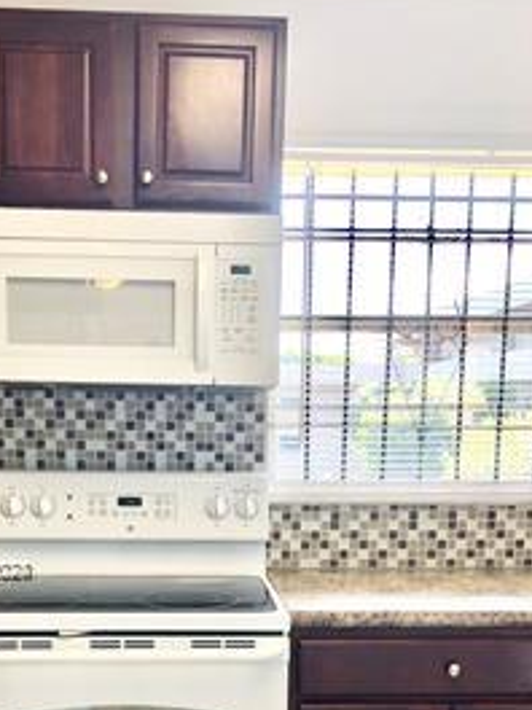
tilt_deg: -8.0
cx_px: 204
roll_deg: -0.3
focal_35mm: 51
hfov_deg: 28.5
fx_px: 1045
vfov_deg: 36.2
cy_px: 570
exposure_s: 1/120
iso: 64
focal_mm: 4
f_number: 1.8
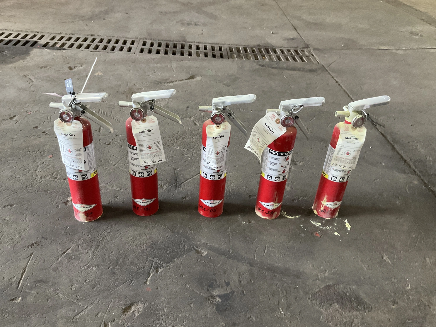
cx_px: 218
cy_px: 164
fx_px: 365
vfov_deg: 48.2
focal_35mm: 29
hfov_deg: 61.7
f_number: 1.8
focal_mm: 3
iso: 250
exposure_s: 1/60
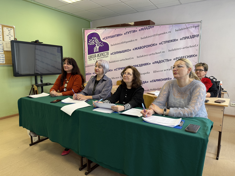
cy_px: 88
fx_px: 163
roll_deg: +0.1
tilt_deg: -8.9
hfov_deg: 71.6
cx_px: 118
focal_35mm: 24
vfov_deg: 56.8
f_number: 1.78
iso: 100
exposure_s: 1/100
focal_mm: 6.76
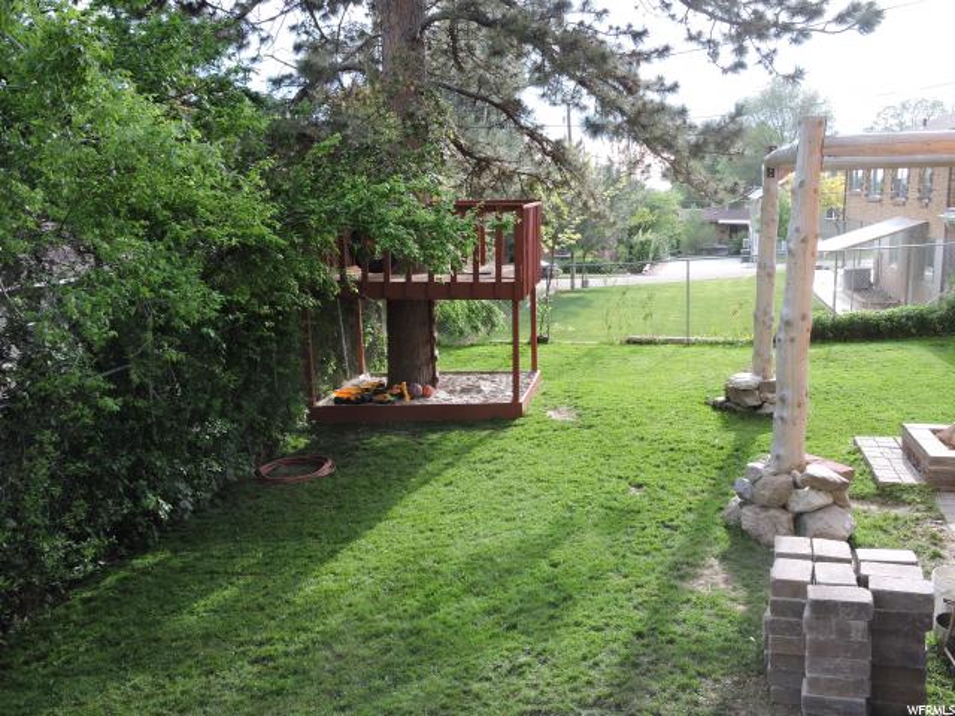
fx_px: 910
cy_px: 358
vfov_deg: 42.9
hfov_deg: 55.4
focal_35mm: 33
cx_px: 478
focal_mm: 5.9
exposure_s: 1/125
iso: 100
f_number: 3.6
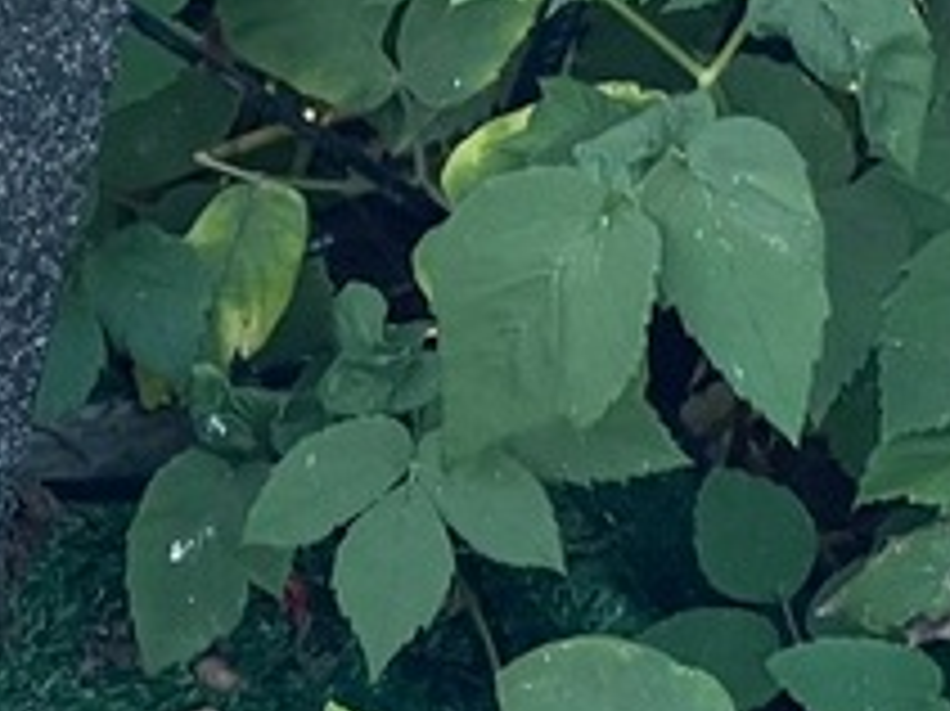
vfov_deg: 5.1
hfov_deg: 6.6
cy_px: 72
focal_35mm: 292
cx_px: -837
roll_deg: -14.0
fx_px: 8009
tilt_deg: -33.9
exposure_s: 1/99
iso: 80
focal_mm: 9
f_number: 2.8
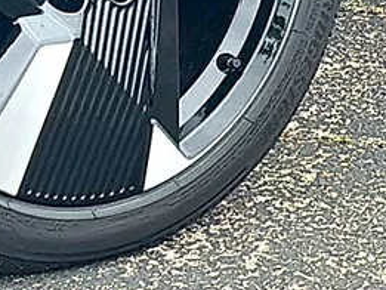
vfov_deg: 5.5
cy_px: -58
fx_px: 2990
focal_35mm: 268
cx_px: 314
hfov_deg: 7.4
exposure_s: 1/414
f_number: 1.78
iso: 80
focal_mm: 6.86
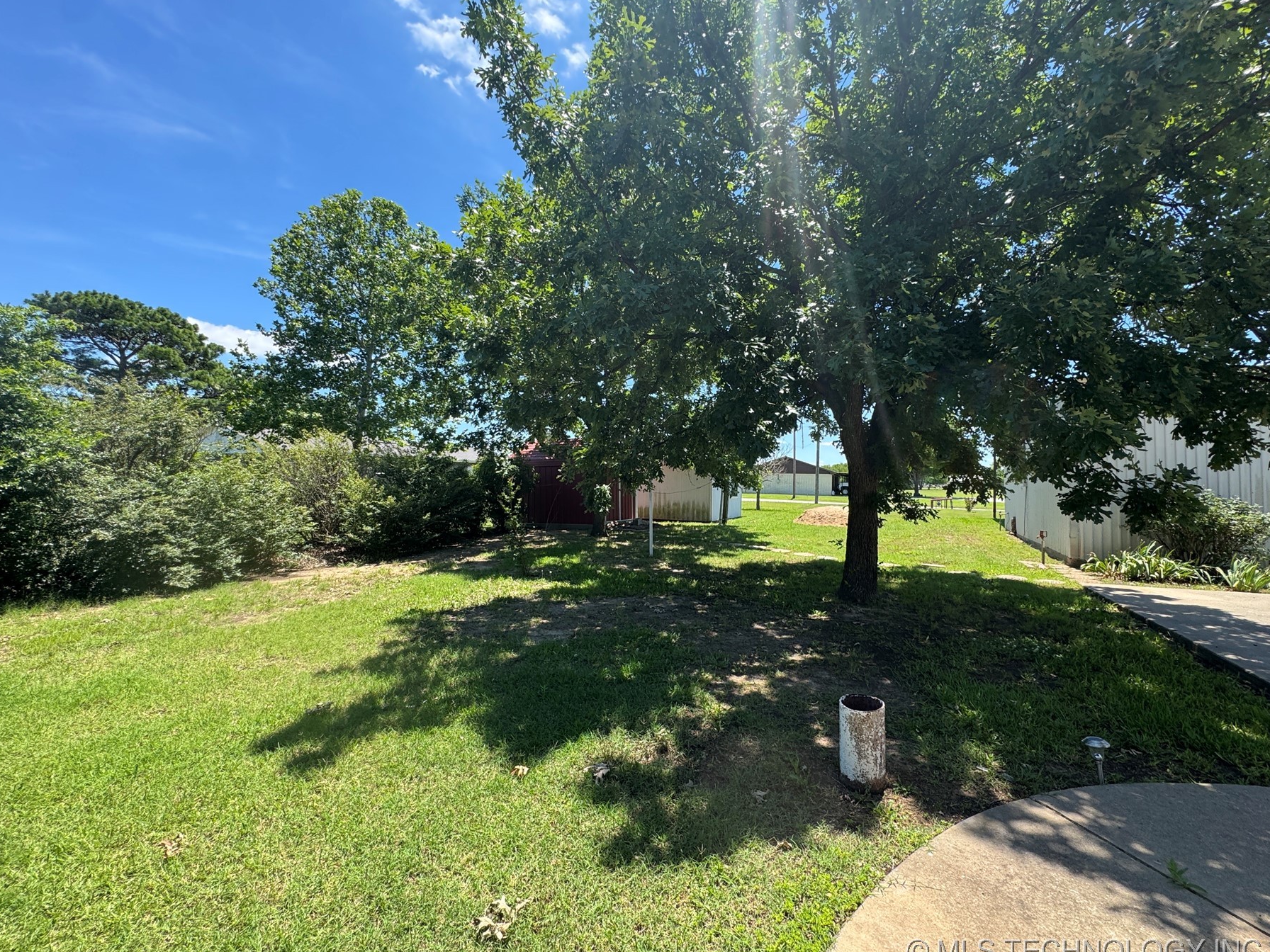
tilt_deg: +2.2
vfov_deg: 81.7
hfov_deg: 98.1
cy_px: 470
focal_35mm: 15
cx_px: 661
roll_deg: -2.2
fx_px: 550
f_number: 2.2
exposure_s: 1/394
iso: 40
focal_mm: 2.22
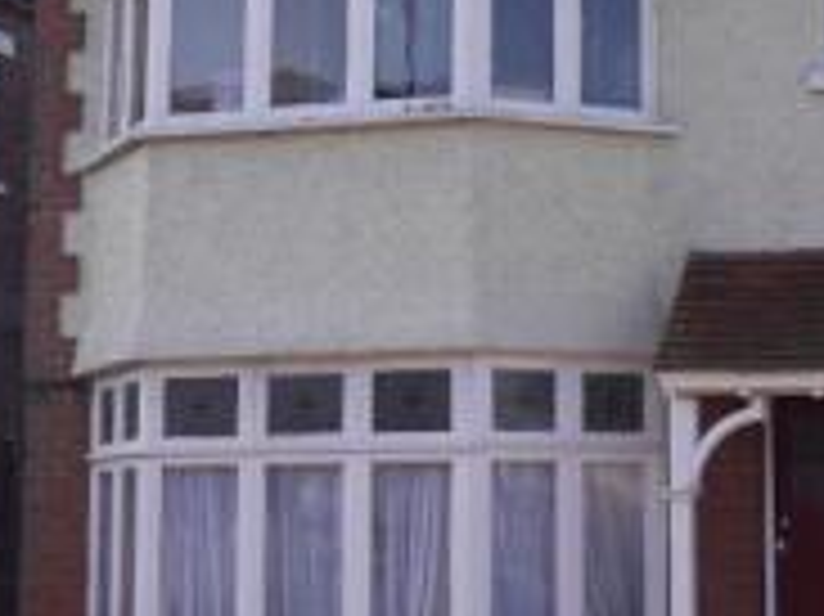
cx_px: 666
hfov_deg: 21.7
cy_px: 236
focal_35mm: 89
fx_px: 2117
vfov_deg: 16.6
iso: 160
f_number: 5.6
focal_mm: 14
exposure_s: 1/250
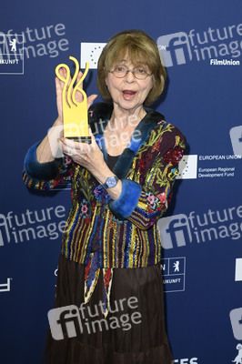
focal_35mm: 70
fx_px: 707
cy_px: 182
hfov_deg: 19.4
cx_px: 121
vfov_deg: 28.9
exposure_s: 1/250
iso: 1000
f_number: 5.6
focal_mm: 70
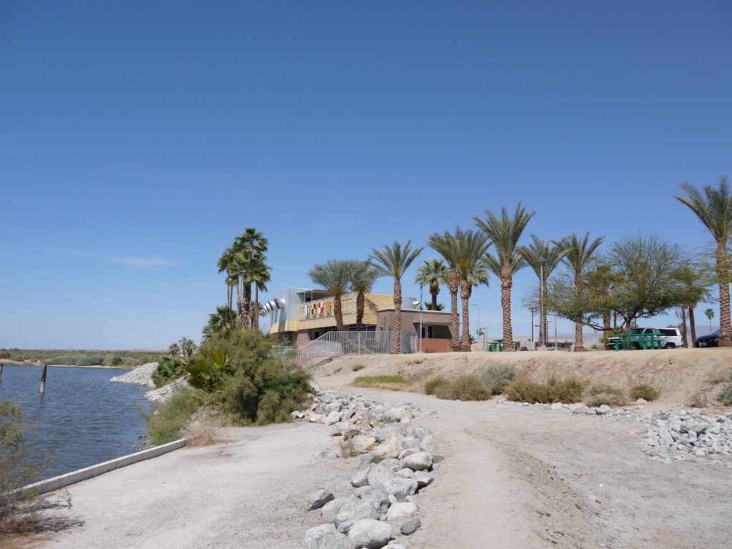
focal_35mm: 28
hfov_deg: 63.4
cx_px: 366
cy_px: 274
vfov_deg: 49.7
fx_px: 592
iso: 160
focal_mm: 14
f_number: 6.3
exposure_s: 1/1300
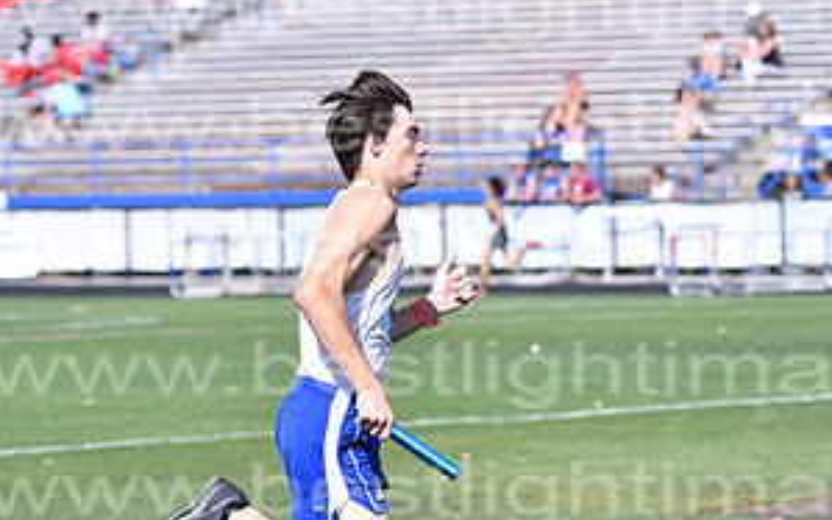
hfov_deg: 7.4
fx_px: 6395
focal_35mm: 282
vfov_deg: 4.7
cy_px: 435
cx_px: 621
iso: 200
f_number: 4
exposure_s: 1/2500
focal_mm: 95
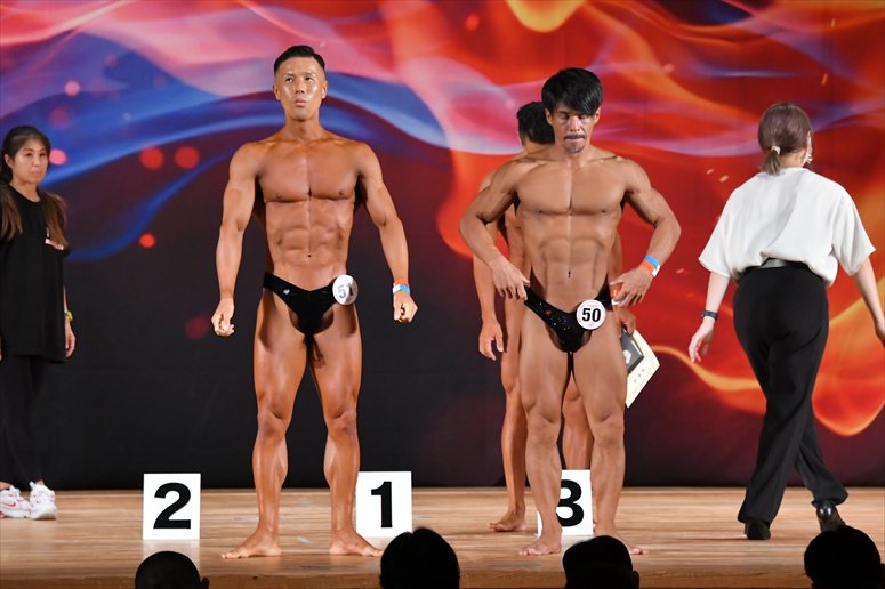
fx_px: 5529
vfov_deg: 6.1
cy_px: 294
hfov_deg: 9.2
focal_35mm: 225
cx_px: 442
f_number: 5.6
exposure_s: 1/400
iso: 4000
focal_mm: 150
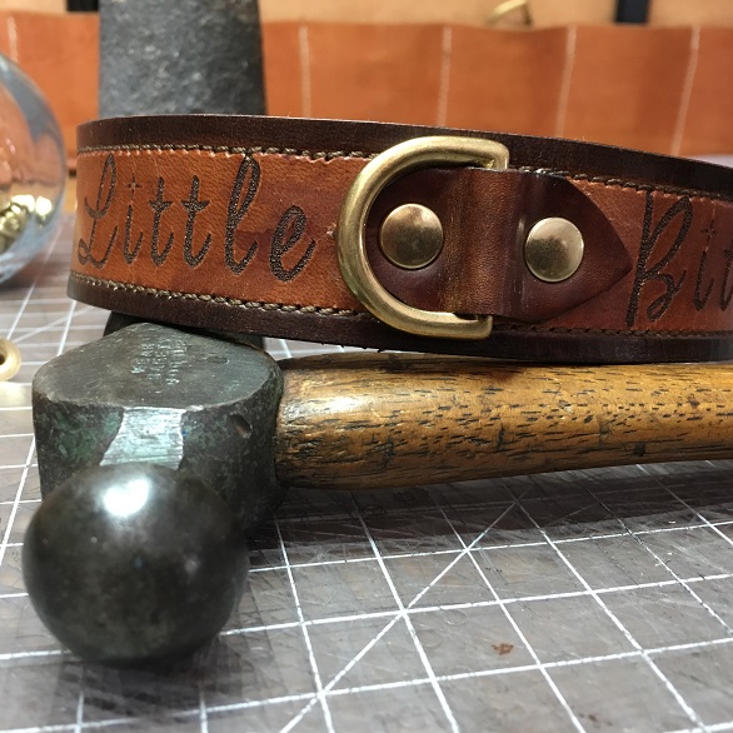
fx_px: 838
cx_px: 350
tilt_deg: -17.6
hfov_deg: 47.2
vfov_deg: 47.2
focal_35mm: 35
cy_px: 363
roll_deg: -1.3
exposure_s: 1/30
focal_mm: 4.15
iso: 100
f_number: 2.2
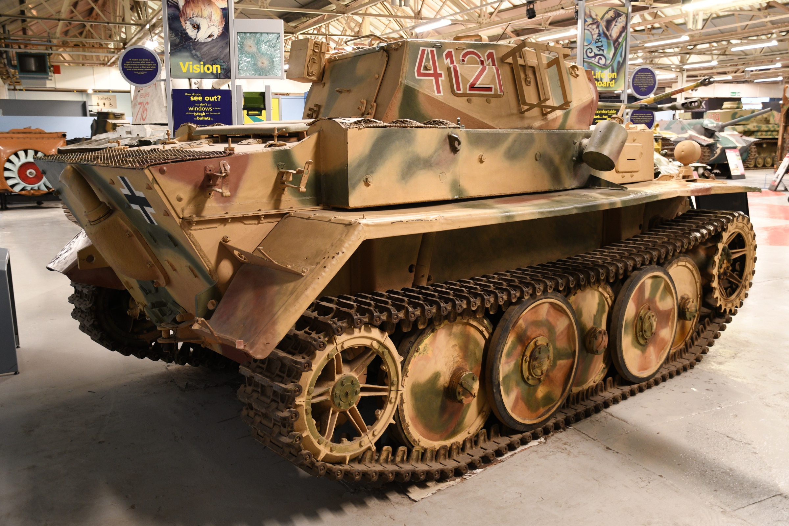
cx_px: 394
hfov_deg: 57.2
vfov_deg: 40.0
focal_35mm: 33
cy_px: 263
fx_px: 723
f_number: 2.8
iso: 640
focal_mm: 22
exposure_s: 1/15
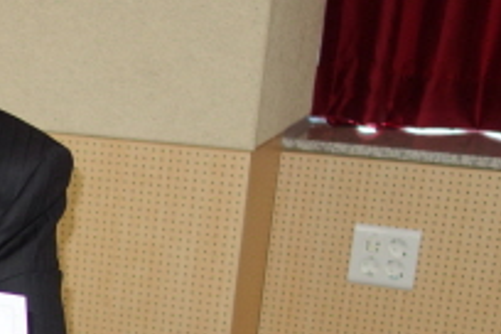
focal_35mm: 96
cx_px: -187
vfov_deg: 14.0
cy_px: 336
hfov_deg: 19.3
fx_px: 1336
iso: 125
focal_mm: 10.44
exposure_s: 1/100
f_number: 2
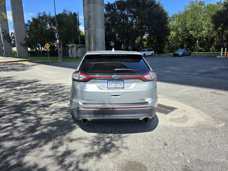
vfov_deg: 58.9
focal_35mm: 23
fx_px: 151
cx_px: 114
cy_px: 86
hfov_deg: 73.9
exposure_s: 1/3972
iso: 80
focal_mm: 6.3
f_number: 1.7
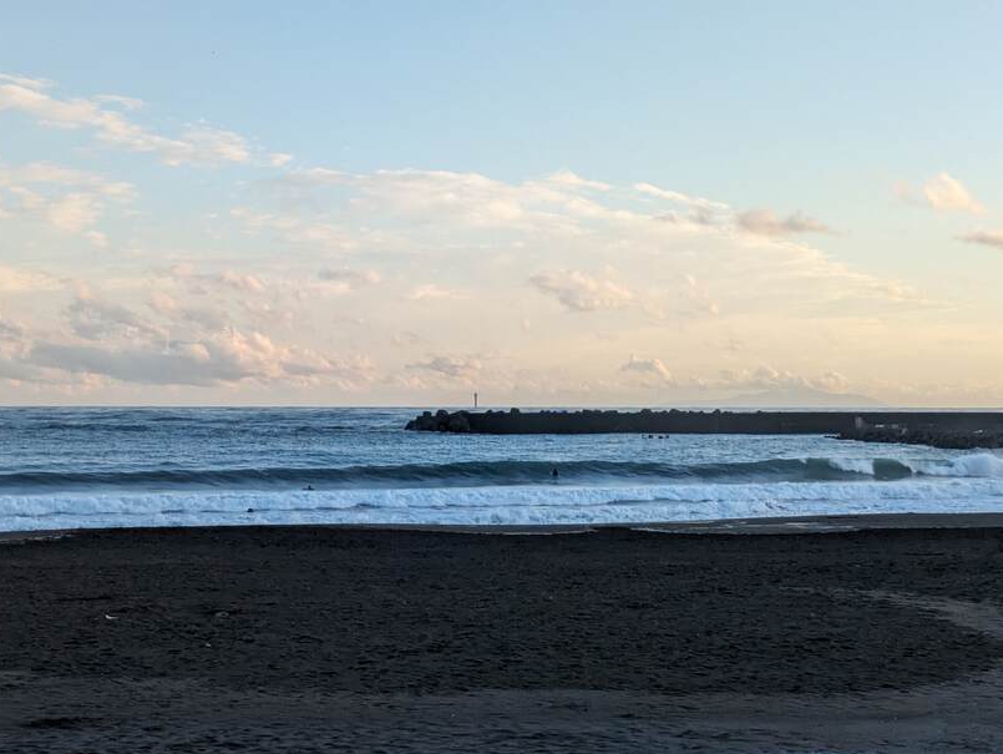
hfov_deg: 25.5
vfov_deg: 19.4
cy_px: 382
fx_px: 2204
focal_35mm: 76
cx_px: 360
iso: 60
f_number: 1.89
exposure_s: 1/843
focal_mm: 5.43
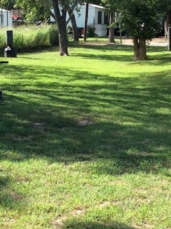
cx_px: 57
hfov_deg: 16.7
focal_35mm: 88
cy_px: 120
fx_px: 581
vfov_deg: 22.3
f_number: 2.4
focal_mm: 3.3
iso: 32
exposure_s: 1/440
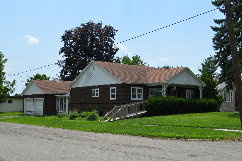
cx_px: 121
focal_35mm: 44
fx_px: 292
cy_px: 80
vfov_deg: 30.8
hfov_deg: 45.0
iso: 100
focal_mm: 29
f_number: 8
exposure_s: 1/250
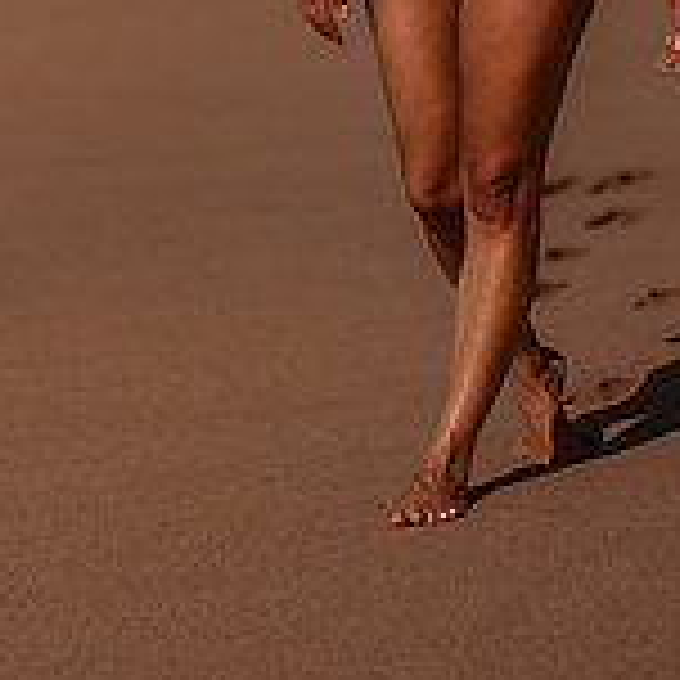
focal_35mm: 341
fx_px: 7579
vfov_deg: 5.1
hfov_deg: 5.1
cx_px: 437
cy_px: -221
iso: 50
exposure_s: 1/8000
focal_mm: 135
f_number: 2.2
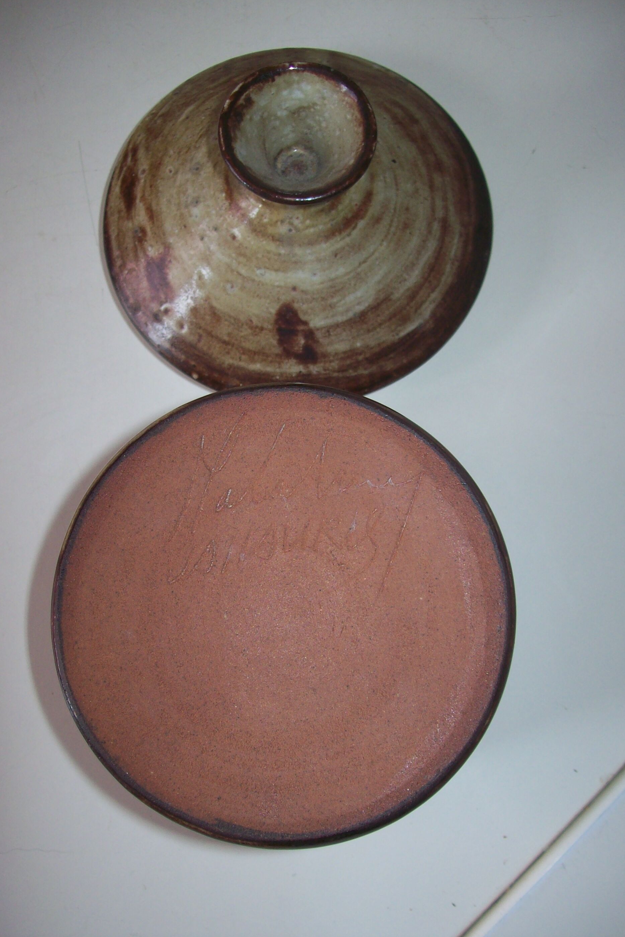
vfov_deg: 50.7
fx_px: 990
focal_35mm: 38
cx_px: 309
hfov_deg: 35.1
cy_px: 467
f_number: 2.7
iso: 80
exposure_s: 1/64
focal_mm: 6
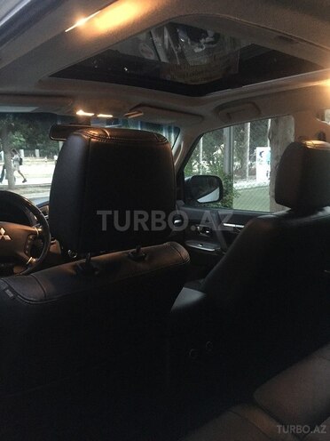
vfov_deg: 61.7
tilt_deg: -8.9
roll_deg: +1.4
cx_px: 165
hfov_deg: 48.2
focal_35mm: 29
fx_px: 369
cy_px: 220
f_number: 2.2
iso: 400
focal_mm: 4.15
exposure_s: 1/17
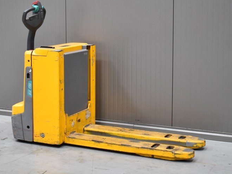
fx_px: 489
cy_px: 59
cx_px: 88
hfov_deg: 26.6
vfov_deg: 20.1
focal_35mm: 73
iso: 1250
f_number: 4.2
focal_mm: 28
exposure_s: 1/60
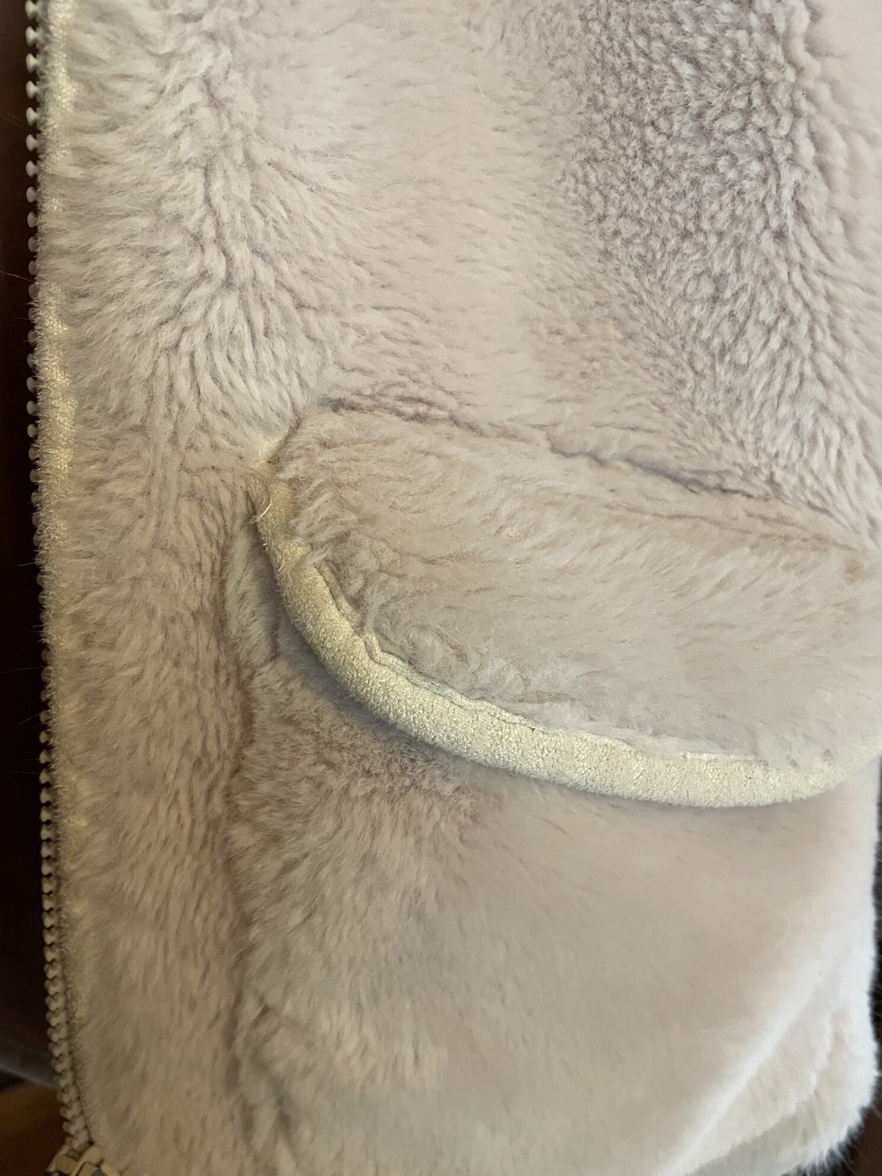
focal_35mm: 27
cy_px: 575
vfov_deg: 65.3
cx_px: 432
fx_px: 917
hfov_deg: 51.4
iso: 320
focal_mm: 4.2
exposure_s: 1/60
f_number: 1.6
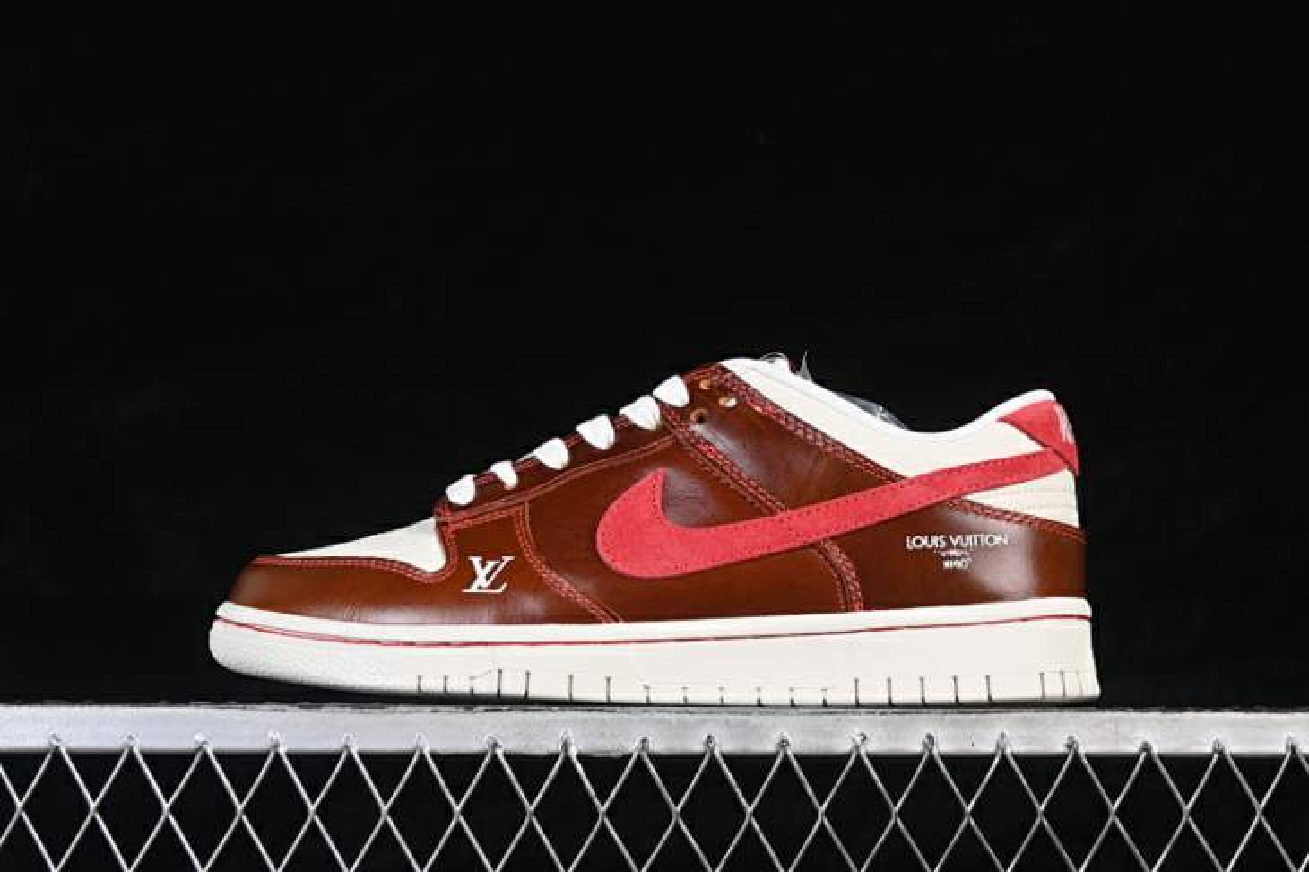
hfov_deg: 27.0
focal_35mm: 75
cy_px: 436
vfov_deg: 18.2
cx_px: 654
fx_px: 2726
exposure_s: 1/80
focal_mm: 50
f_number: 7.1
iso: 160
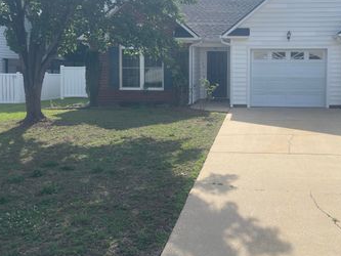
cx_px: 231
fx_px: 384
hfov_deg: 47.0
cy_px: 91
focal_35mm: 39
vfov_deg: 36.6
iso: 32
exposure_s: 1/3300
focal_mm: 4.2
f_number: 1.6
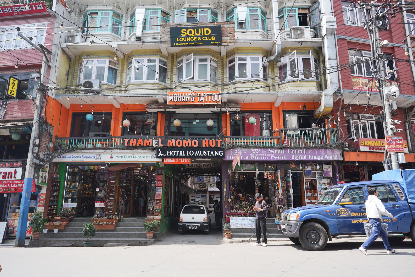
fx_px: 277
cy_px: 138
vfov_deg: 53.1
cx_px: 208
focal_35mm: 24
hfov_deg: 73.7
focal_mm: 24
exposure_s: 1/125
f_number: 6.3
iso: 100
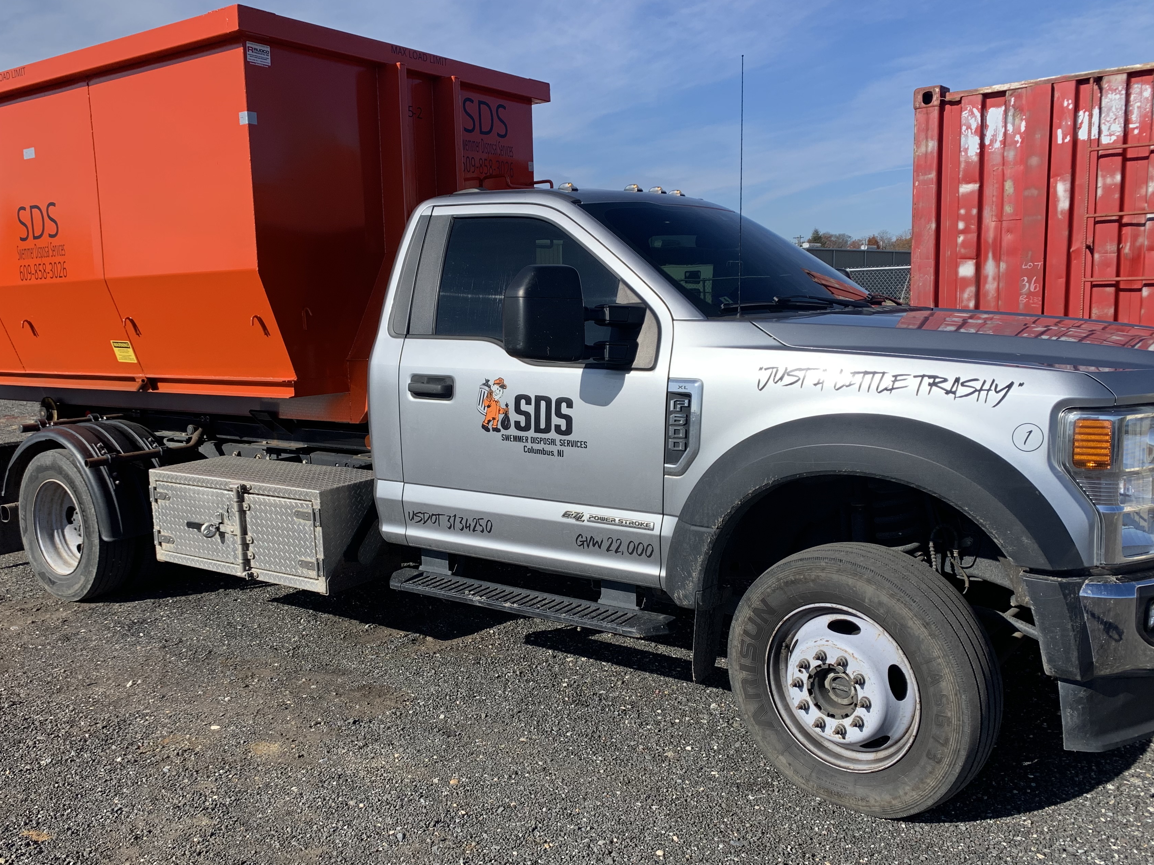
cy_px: 464
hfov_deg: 58.3
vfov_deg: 45.4
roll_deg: +2.4
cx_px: 537
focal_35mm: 31
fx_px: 1033
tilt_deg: -9.0
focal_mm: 4.25
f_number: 1.8
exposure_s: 1/2257
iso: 25
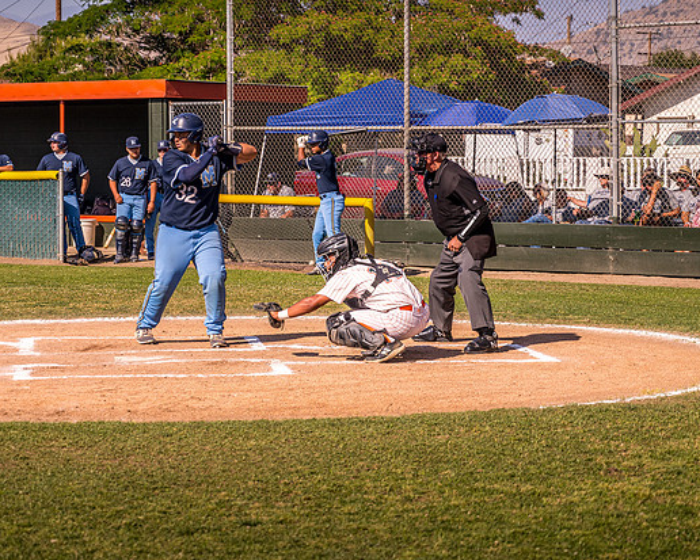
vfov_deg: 14.4
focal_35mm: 107
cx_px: 274
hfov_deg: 17.9
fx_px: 2217
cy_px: 238
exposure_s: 1/1000
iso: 160
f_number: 4
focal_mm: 70
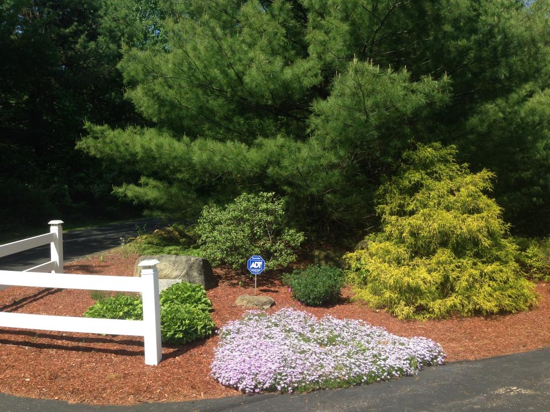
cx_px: 275
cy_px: 206
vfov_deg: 42.9
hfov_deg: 55.4
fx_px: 524
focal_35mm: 33
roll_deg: +1.2
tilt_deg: +6.4
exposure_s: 1/935
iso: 50
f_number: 2.4
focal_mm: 4.12
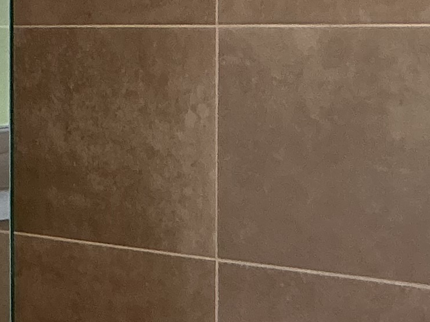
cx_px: -359
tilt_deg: -4.1
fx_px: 1963
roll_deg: +1.3
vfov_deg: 9.4
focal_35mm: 158
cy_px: 136
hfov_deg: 11.5
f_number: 1.8
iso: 40
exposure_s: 1/120
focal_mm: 3
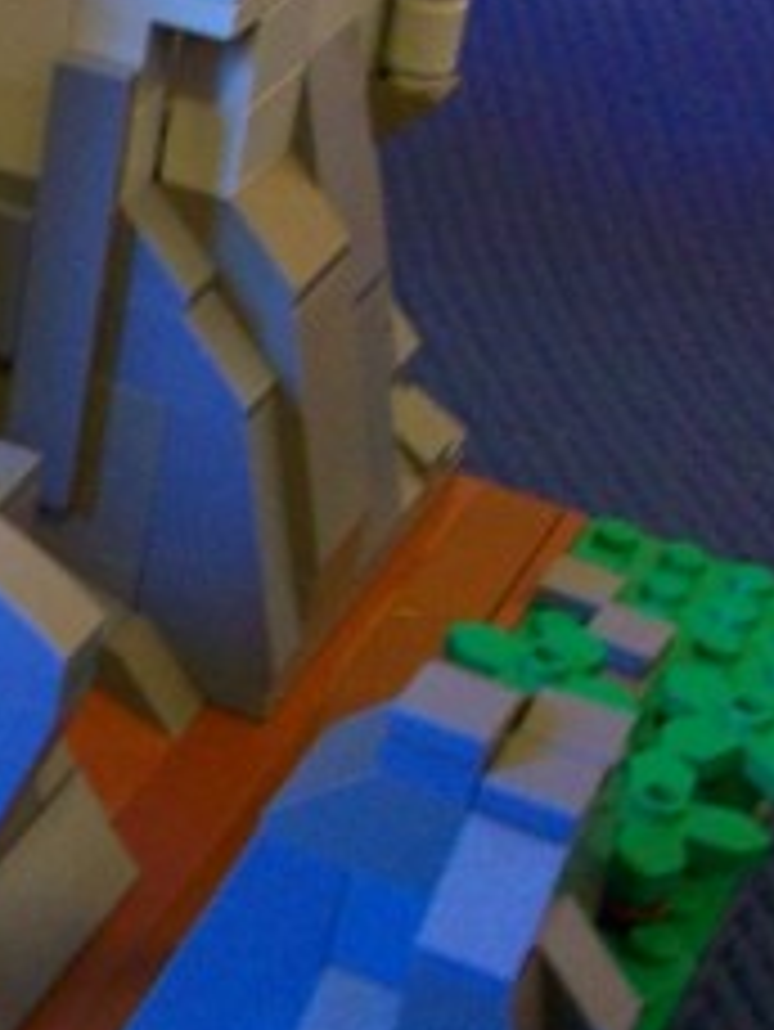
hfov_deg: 14.5
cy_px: 405
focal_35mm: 95
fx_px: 2830
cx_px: -400
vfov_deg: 20.6
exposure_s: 1/8
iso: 200
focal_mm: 5.7
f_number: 2.8
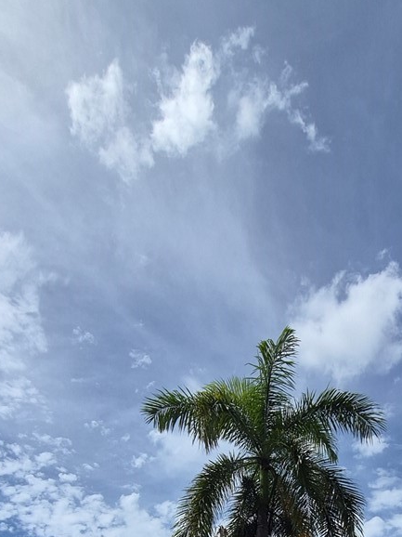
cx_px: 279
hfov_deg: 39.0
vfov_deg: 40.4
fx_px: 558
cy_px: 604
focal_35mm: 36
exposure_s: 1/3904
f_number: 2.2
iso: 40
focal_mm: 1.74
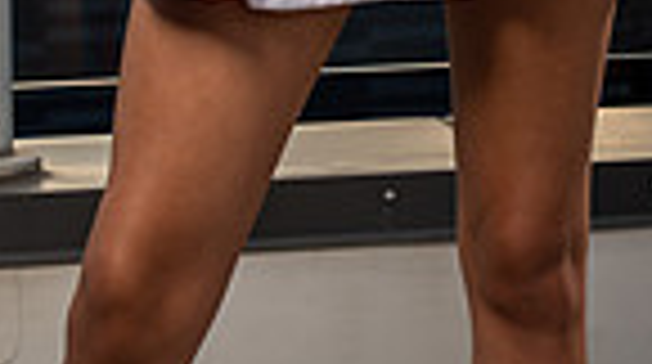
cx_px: 441
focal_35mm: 228
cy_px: -539
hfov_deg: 9.5
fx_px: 3935
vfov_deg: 5.1
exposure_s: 1/250
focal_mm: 70
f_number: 9
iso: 100
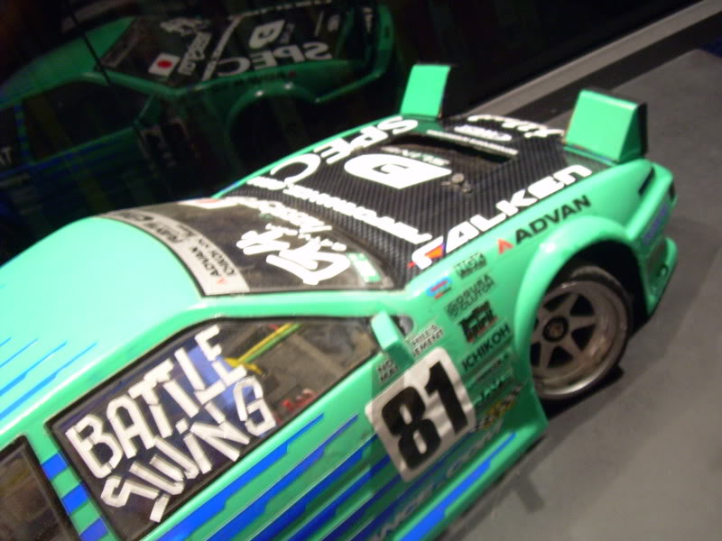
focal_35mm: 38
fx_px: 793
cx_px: 361
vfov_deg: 37.7
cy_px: 270
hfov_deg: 49.0
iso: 200
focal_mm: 6.3
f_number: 2.8
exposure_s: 2
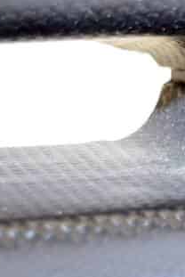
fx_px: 2330
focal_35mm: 303
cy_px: 130
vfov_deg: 6.8
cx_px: 395
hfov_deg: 4.5
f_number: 5
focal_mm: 42
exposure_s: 1/60
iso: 450
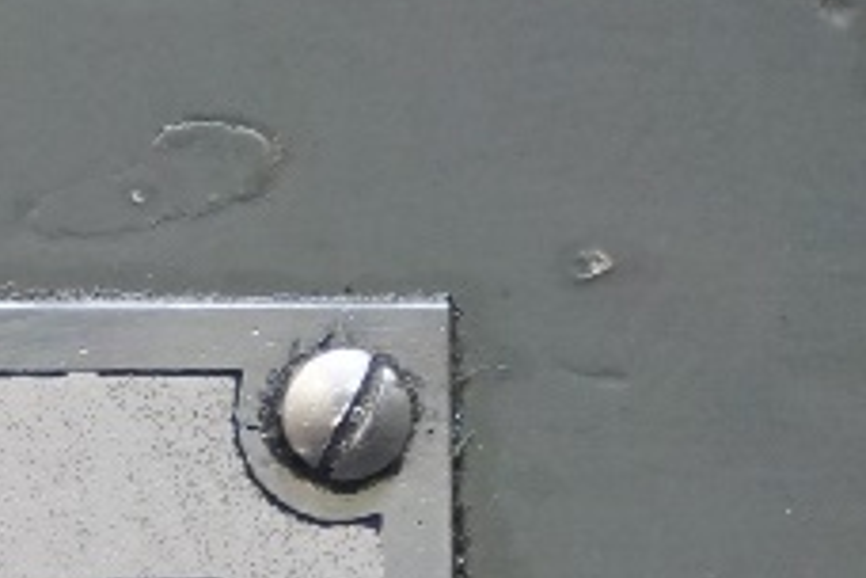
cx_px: -703
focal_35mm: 330
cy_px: 1124
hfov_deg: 6.1
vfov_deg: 4.1
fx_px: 7944
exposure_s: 1/60
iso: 3200
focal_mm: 49
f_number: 5.6
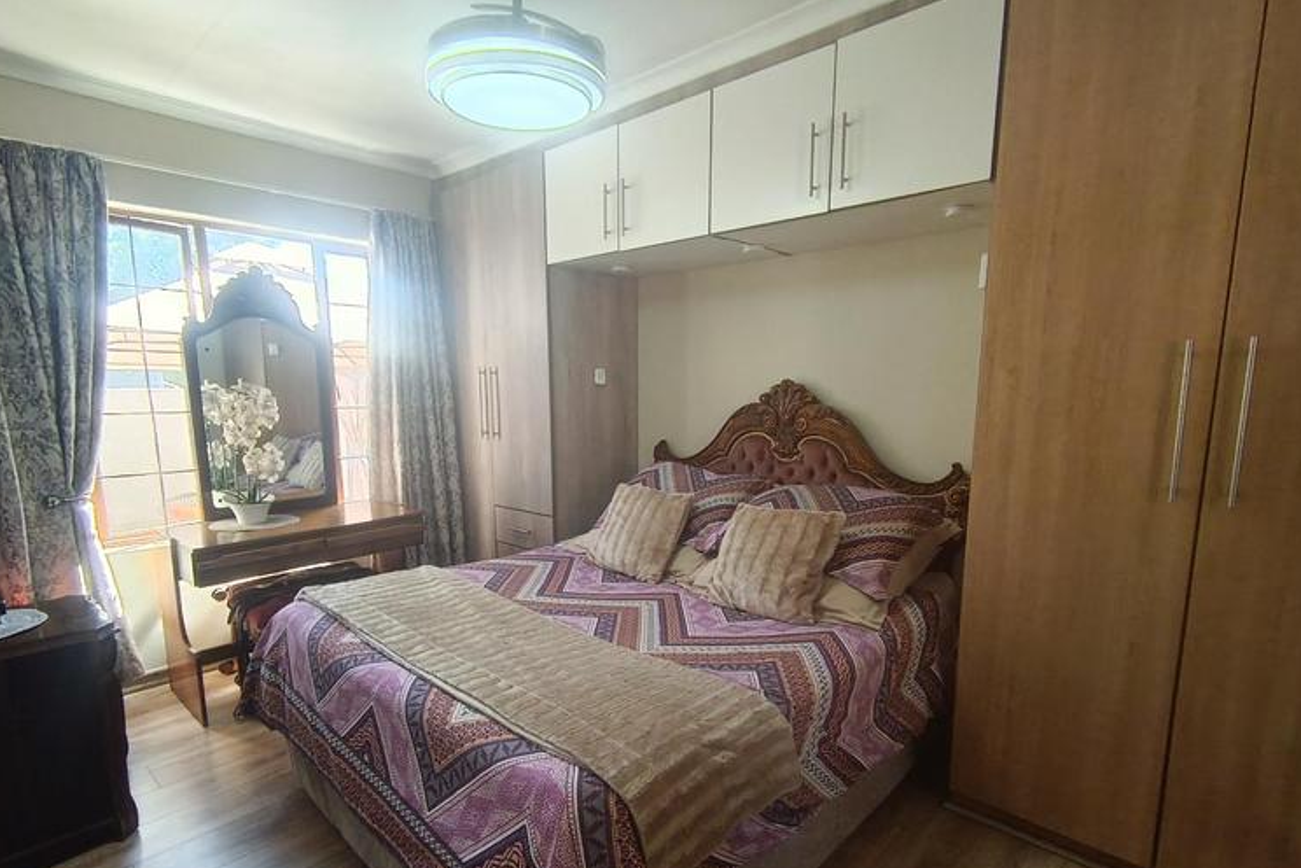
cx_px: 624
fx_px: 687
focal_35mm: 19
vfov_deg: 64.3
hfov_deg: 86.9
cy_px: 495
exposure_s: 1/50
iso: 367
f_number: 2.2
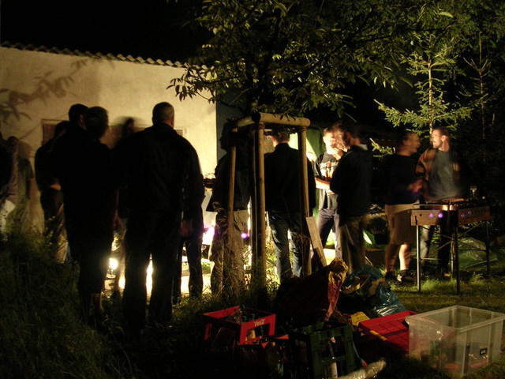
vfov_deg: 37.7
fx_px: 554
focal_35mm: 38
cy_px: 190
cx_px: 252
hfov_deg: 49.0
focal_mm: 5.8
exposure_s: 1/1.2
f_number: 2.8
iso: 400
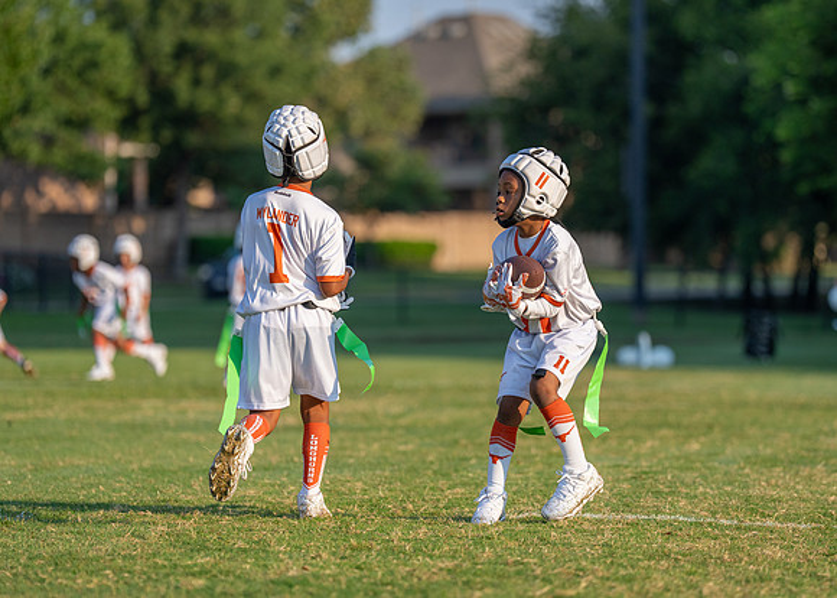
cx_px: 441
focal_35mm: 190
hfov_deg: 10.6
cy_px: 310
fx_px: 4504
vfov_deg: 7.6
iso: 250
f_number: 2.8
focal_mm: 150
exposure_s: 1/3200
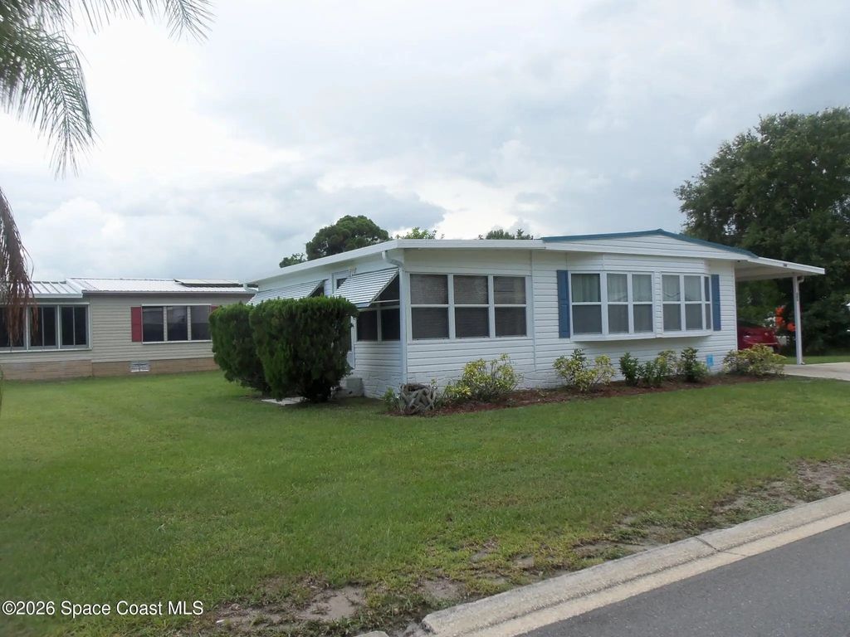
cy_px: 318
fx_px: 688
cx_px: 425
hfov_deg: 63.4
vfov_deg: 49.7
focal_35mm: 28
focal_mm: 5.1
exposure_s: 1/250
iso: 64
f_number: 3.3
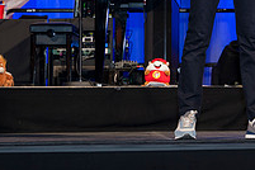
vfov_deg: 7.5
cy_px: -24
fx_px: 1289
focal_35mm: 182
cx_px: 201
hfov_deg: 11.3
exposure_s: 1/100
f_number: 4
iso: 800
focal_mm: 60
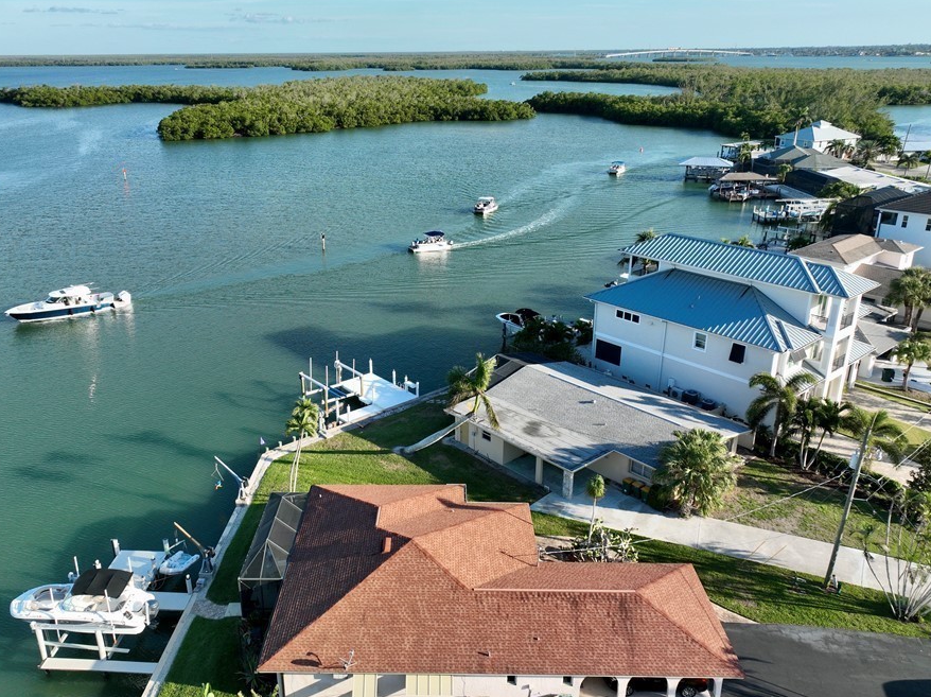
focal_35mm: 28
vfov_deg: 49.7
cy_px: 341
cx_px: 415
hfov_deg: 63.3
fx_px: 752
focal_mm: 12.29
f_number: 2.8
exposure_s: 1/1250
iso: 130
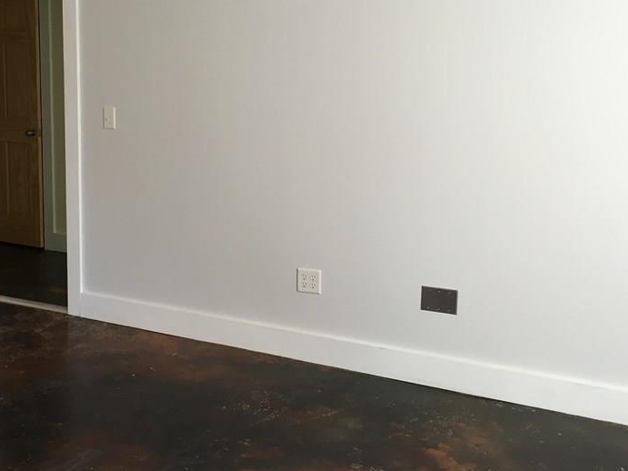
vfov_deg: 33.5
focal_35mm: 43
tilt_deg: -7.1
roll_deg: -0.7
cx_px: 207
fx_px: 780
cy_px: 196
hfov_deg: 43.2
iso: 64
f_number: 2.2
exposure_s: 1/30
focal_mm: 4.15
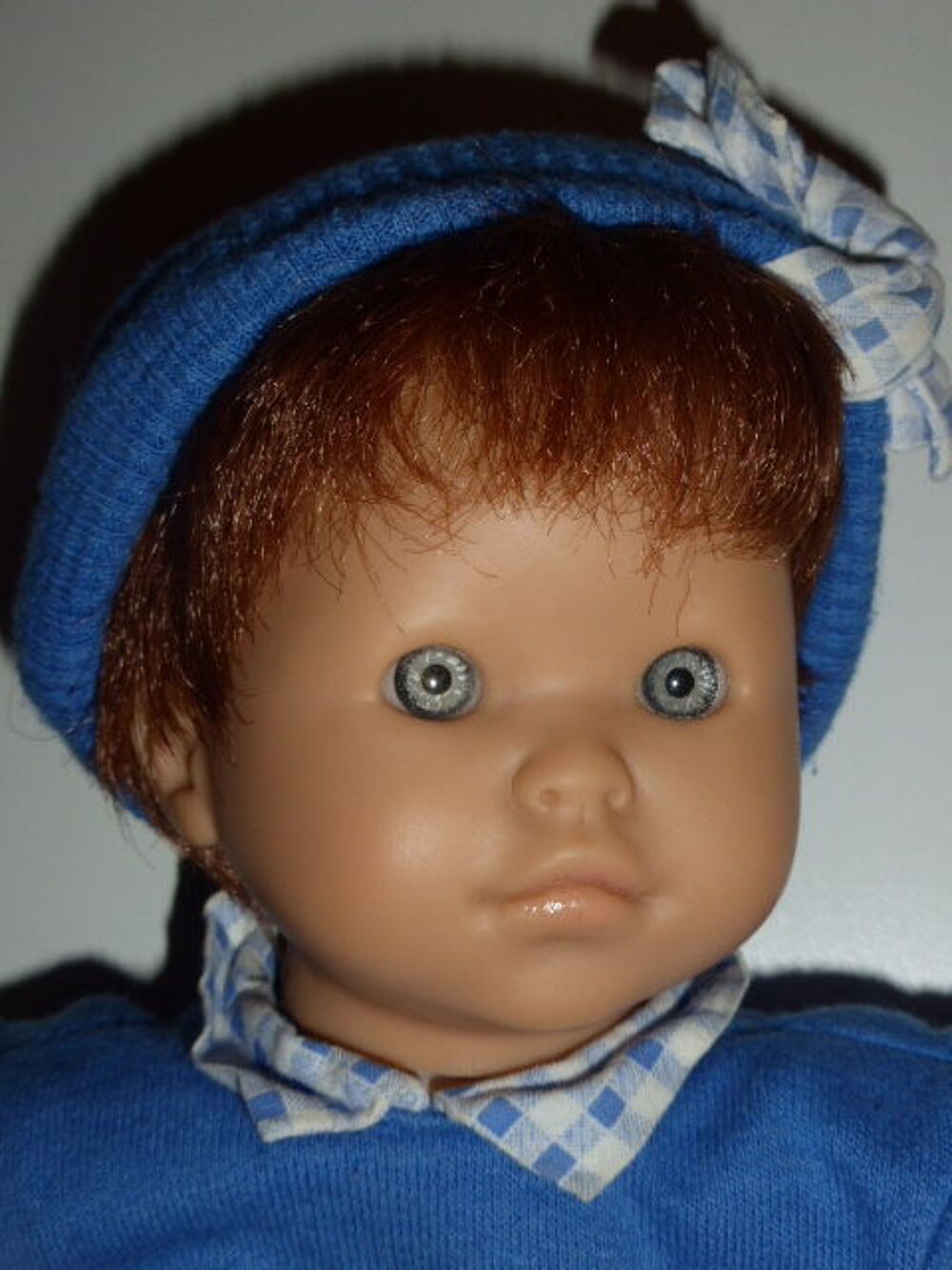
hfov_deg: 27.5
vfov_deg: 36.2
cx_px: 476
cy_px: 635
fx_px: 1943
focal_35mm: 53
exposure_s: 1/60
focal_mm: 9
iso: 100
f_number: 4.4
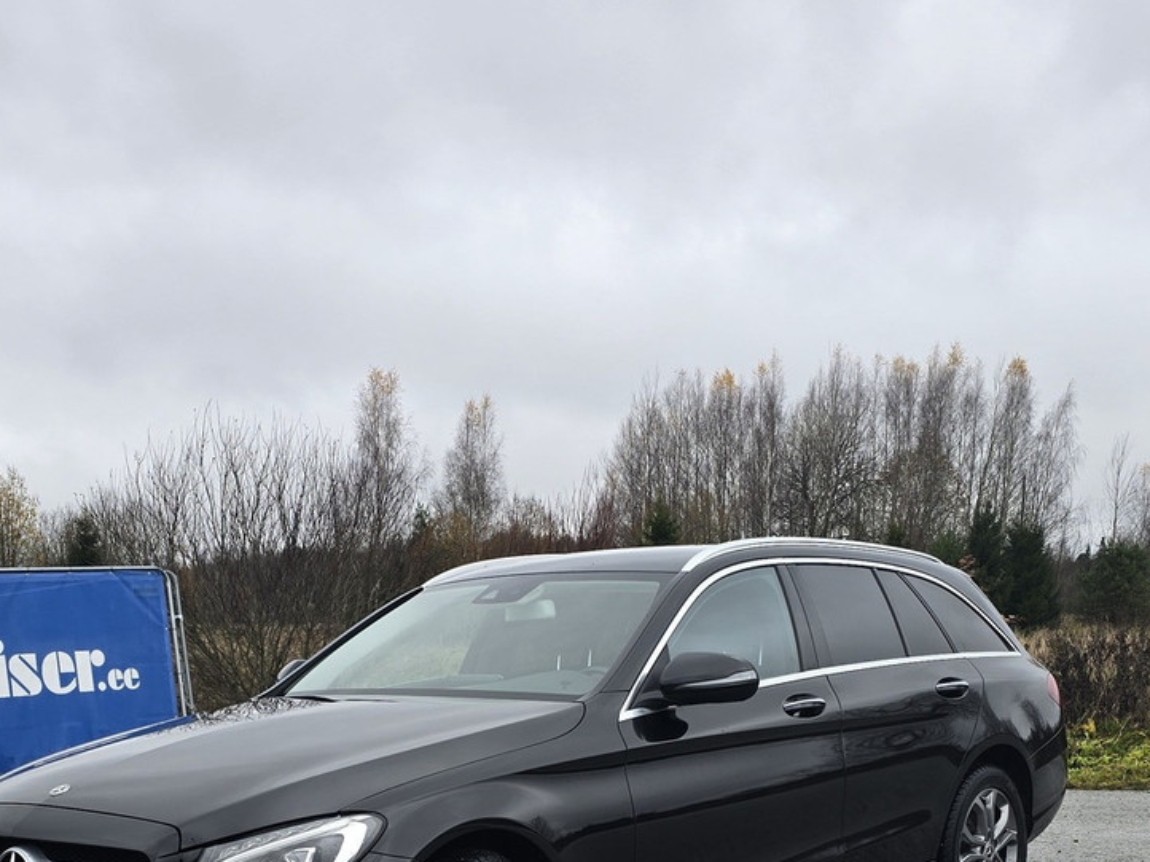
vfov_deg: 27.0
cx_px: 427
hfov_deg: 37.3
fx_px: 1694
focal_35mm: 51
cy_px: 862
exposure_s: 1/180
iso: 32
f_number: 1.7
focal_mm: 6.3
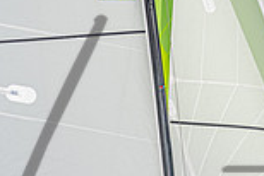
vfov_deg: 1.6
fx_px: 6180
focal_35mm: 842
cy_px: 209
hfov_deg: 2.4
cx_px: 123
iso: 320
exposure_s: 1/3200
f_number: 5.6
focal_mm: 220
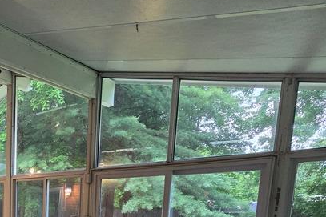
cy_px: 257
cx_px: -1
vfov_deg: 32.5
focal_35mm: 34
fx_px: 308
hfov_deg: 46.6
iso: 320
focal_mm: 2.2
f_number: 2.2
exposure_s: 1/60
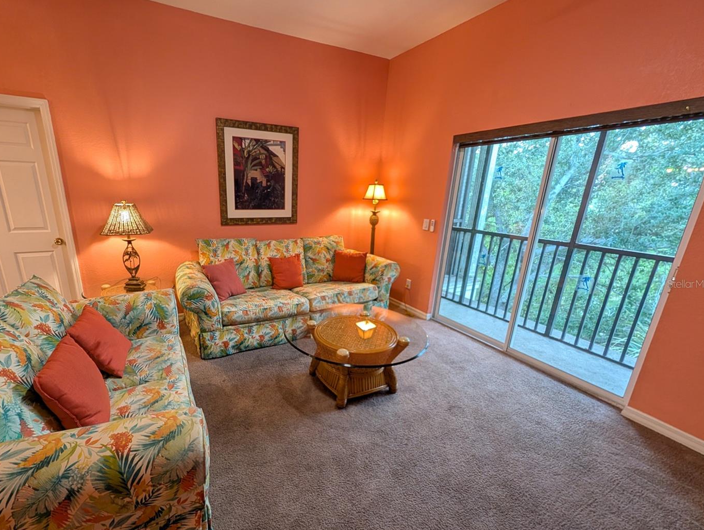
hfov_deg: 101.4
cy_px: 284
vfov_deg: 85.7
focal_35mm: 14
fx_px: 285
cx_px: 305
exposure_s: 1/24
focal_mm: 2.02
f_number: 1.7
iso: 95
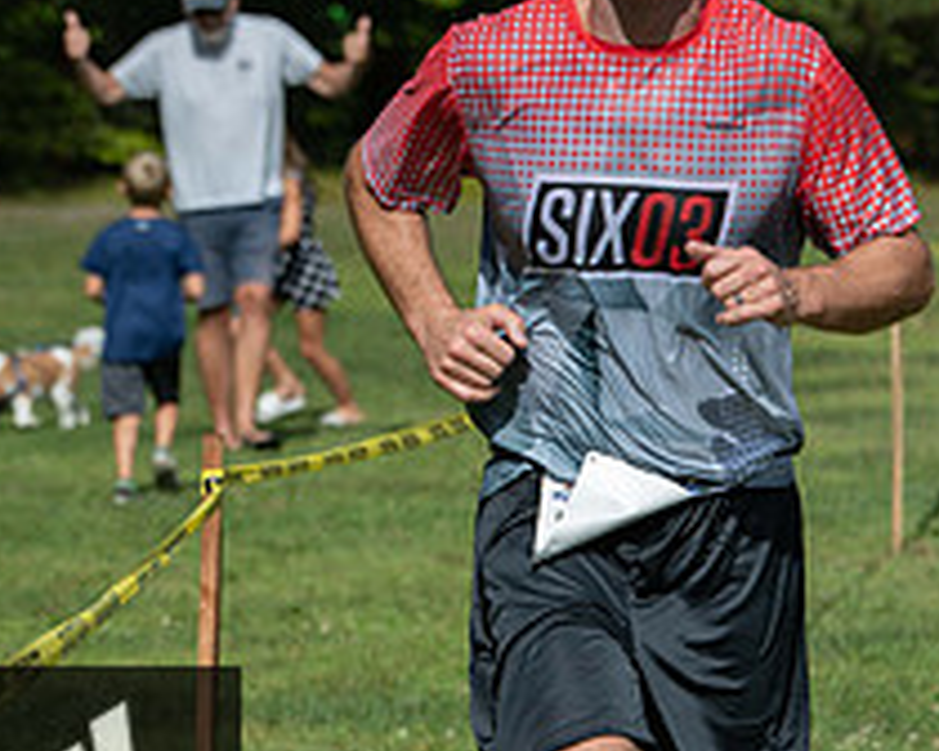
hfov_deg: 5.7
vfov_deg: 4.6
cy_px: 436
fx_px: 9365
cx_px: 903
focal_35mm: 337
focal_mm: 130
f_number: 6.3
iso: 200
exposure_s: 1/1250
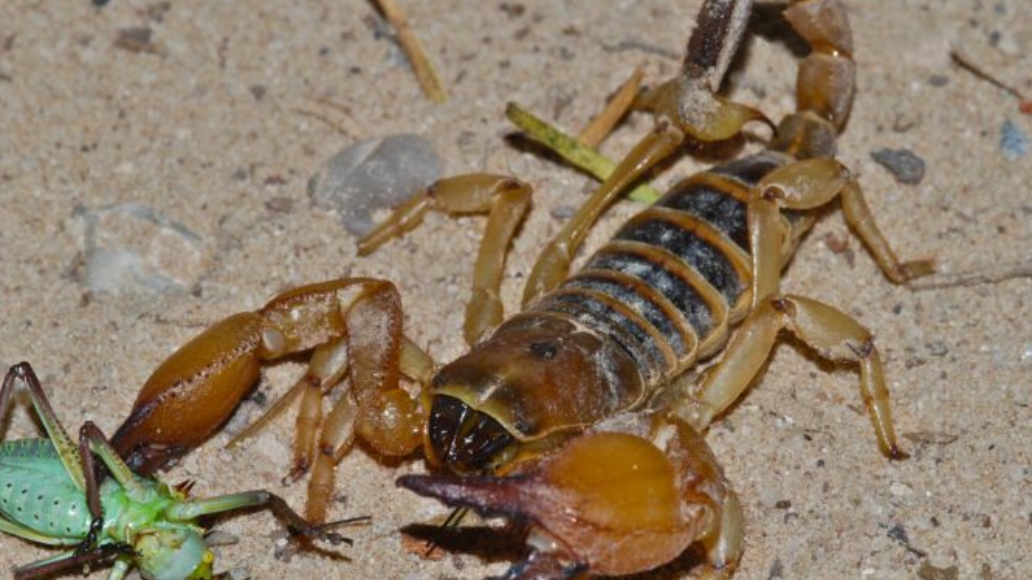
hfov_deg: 11.3
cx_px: 480
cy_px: 338
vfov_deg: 6.4
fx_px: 5214
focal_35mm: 191
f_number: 25
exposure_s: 1/160
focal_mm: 105
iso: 100
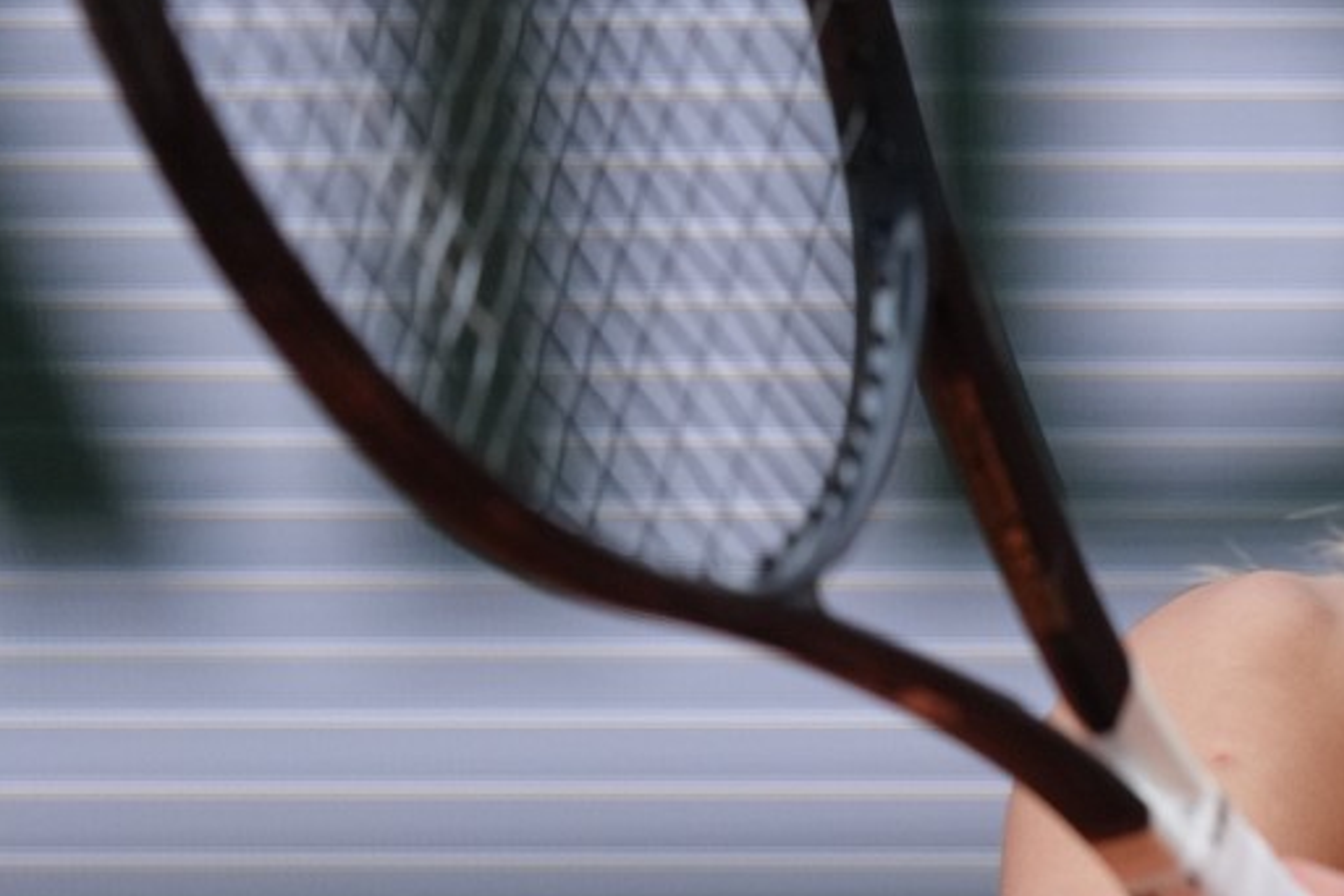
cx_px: 1493
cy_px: 584
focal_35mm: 1404
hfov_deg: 1.5
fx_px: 52412
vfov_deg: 1.0
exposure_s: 1/5000
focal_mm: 400
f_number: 2.8
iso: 1000
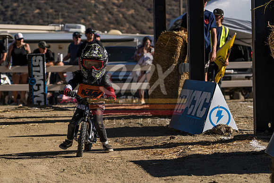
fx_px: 1195
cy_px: 92
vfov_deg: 8.7
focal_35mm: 157
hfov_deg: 13.1
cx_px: 137
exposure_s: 1/2000
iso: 125
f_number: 4
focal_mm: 105
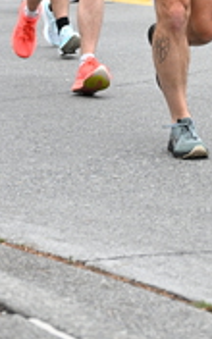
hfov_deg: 6.3
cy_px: -160
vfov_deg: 9.8
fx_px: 1914
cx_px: 290
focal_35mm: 207
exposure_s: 1/800
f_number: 4
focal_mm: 65
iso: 1600
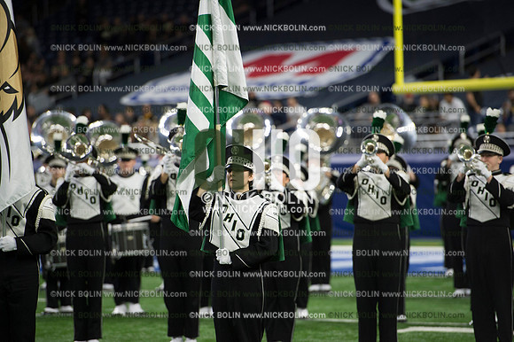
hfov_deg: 10.3
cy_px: 171
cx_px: 257
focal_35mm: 200
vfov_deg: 6.9
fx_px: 2854
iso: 2500
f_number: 3.5
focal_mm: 200
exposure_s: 1/1600
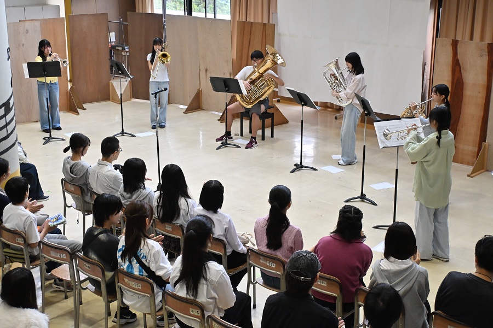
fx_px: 698
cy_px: 164
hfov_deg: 38.9
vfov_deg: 26.5
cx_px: 246
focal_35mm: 51
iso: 2000
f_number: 5
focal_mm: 34
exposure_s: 1/500
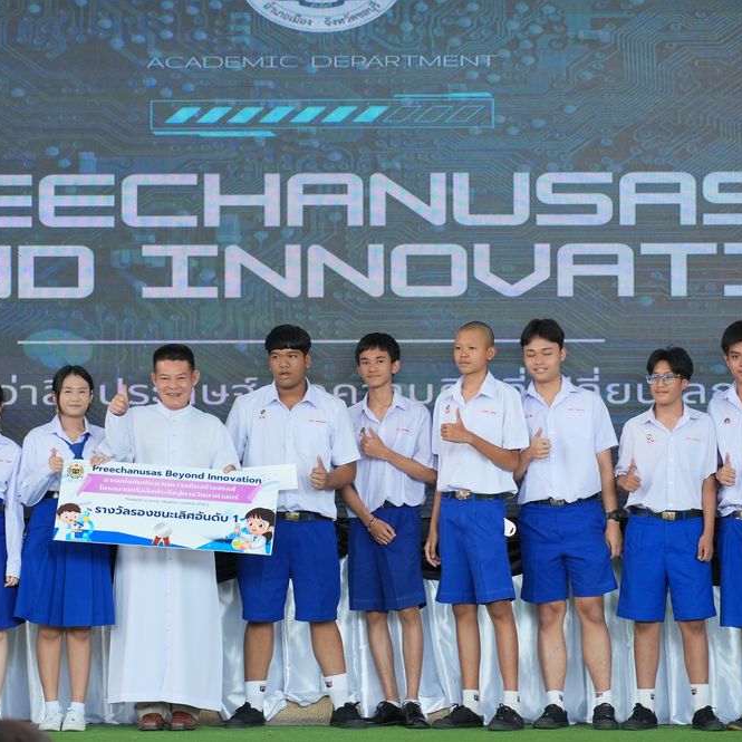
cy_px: 371
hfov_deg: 11.8
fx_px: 3580
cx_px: 285
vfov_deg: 11.8
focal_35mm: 148
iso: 500
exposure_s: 1/100
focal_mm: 77
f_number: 5.6
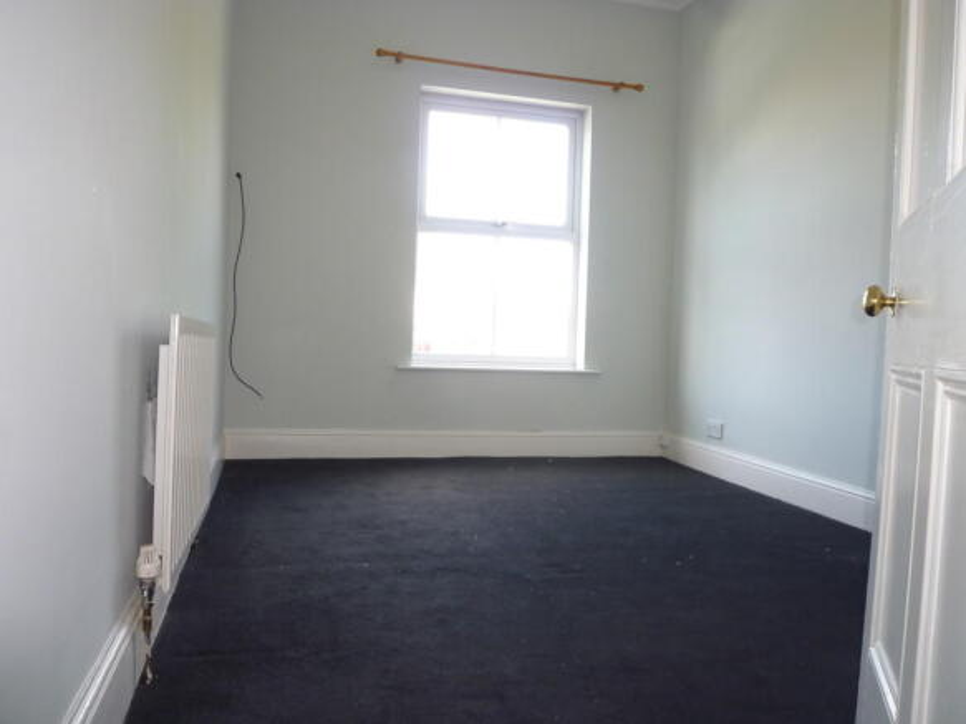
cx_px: 483
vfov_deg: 54.9
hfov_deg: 69.4
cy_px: 362
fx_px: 698
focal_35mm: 25
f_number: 2.8
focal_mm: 4.5
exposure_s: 1/30
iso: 100
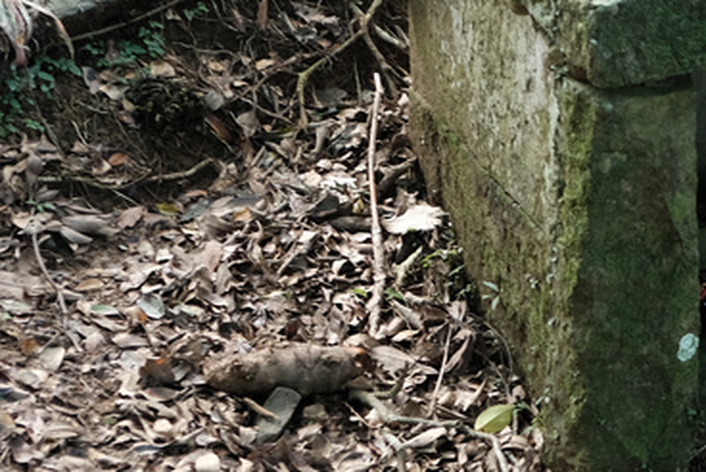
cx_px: 852
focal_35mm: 95
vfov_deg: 14.4
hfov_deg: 20.1
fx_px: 1864
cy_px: 120
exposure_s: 1/20
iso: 250
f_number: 2.8
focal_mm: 23
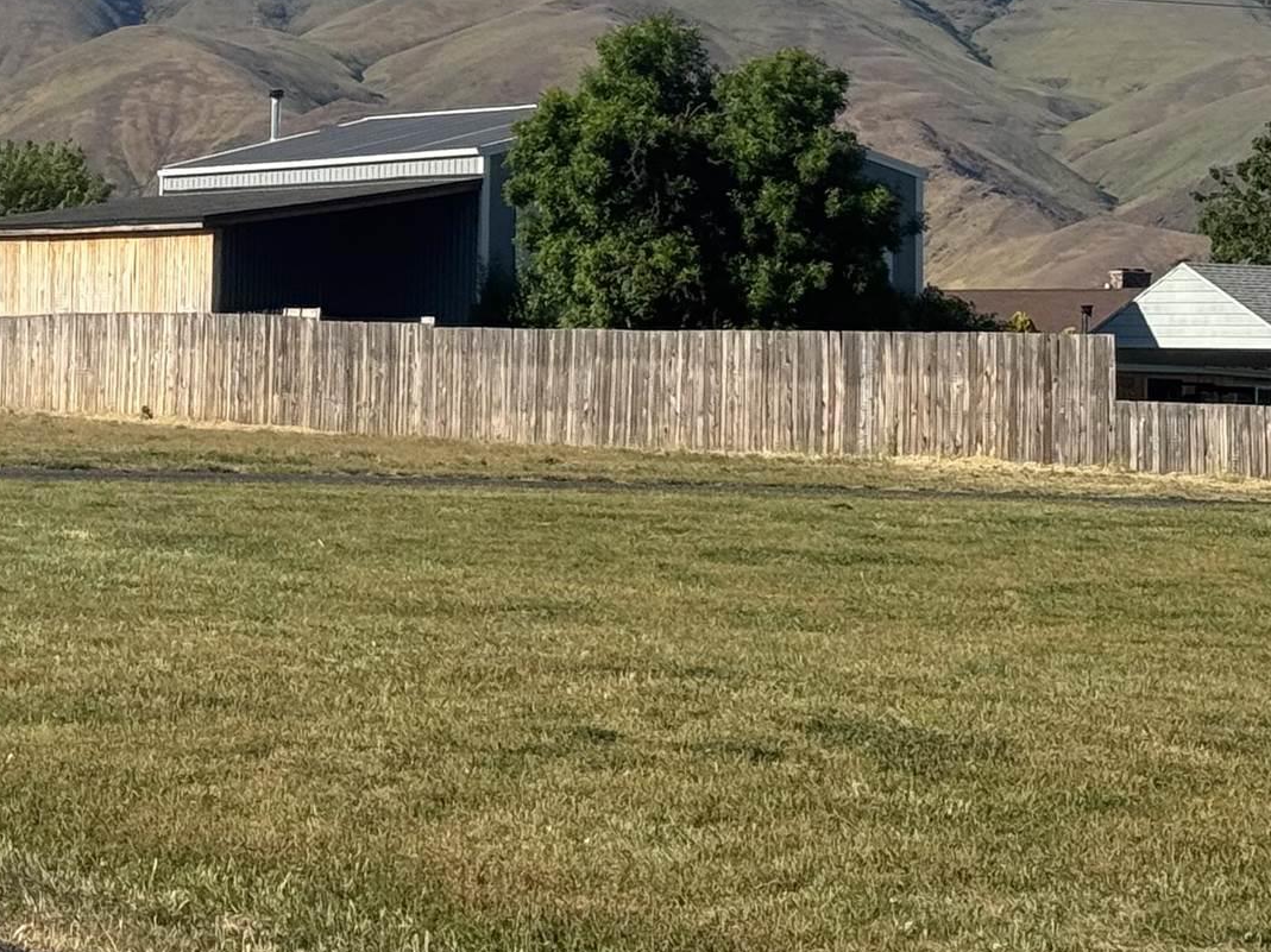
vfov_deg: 10.6
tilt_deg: +6.6
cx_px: 196
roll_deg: -1.3
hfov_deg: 14.2
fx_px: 5065
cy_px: -145
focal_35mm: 138
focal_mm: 6.76
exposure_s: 1/4975
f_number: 1.78
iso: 64
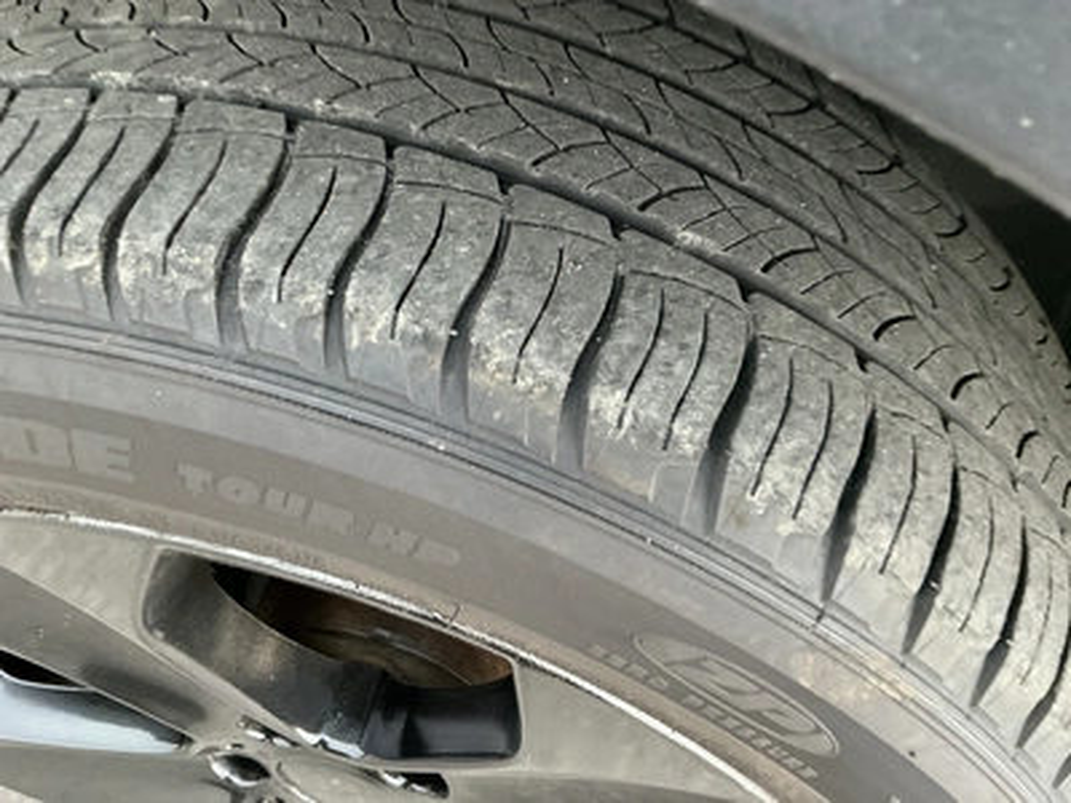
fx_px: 866
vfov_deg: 49.7
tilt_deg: -50.4
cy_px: 402
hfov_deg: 63.4
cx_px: 536
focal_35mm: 28
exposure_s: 1/60
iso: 125
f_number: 1.8
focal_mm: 3
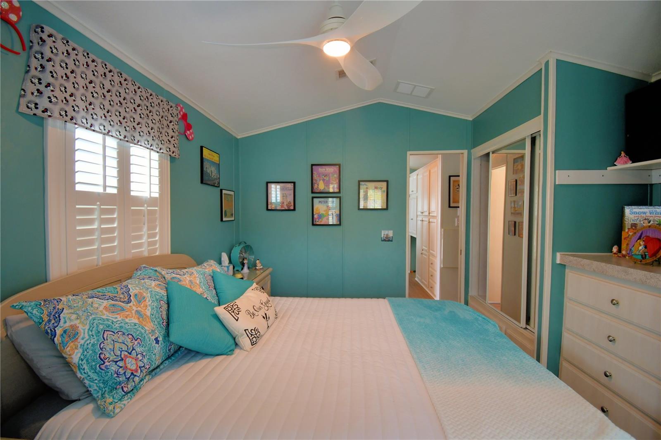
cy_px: 220
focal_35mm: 15
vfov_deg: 77.3
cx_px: 330
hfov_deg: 100.4
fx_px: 275
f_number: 4.5
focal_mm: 10
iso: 400
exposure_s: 1/80
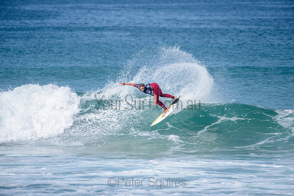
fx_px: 4084
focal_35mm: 500
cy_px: 98
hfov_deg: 4.1
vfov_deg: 2.8
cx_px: 147
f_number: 6.3
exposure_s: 1/2500
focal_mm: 500
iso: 250
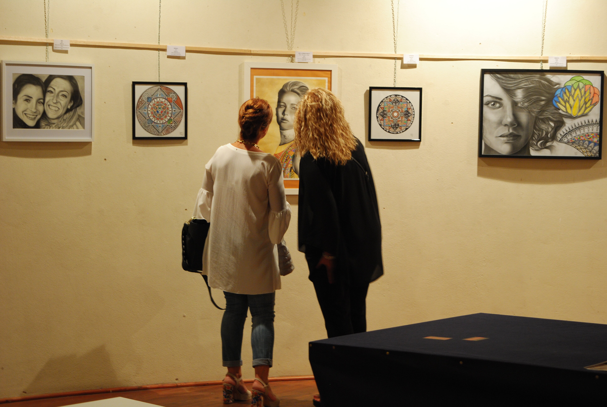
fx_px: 1317
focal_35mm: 78
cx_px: 304
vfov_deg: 17.5
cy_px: 204
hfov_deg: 26.0
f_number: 5.6
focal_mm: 52
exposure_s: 1/5
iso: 400
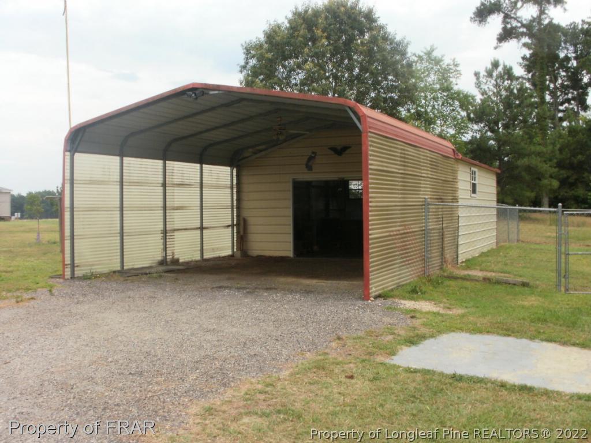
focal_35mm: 36
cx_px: 296
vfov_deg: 39.7
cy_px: 222
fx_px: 615
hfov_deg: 51.4
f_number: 5.6
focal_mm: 6.3
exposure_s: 1/400
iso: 100
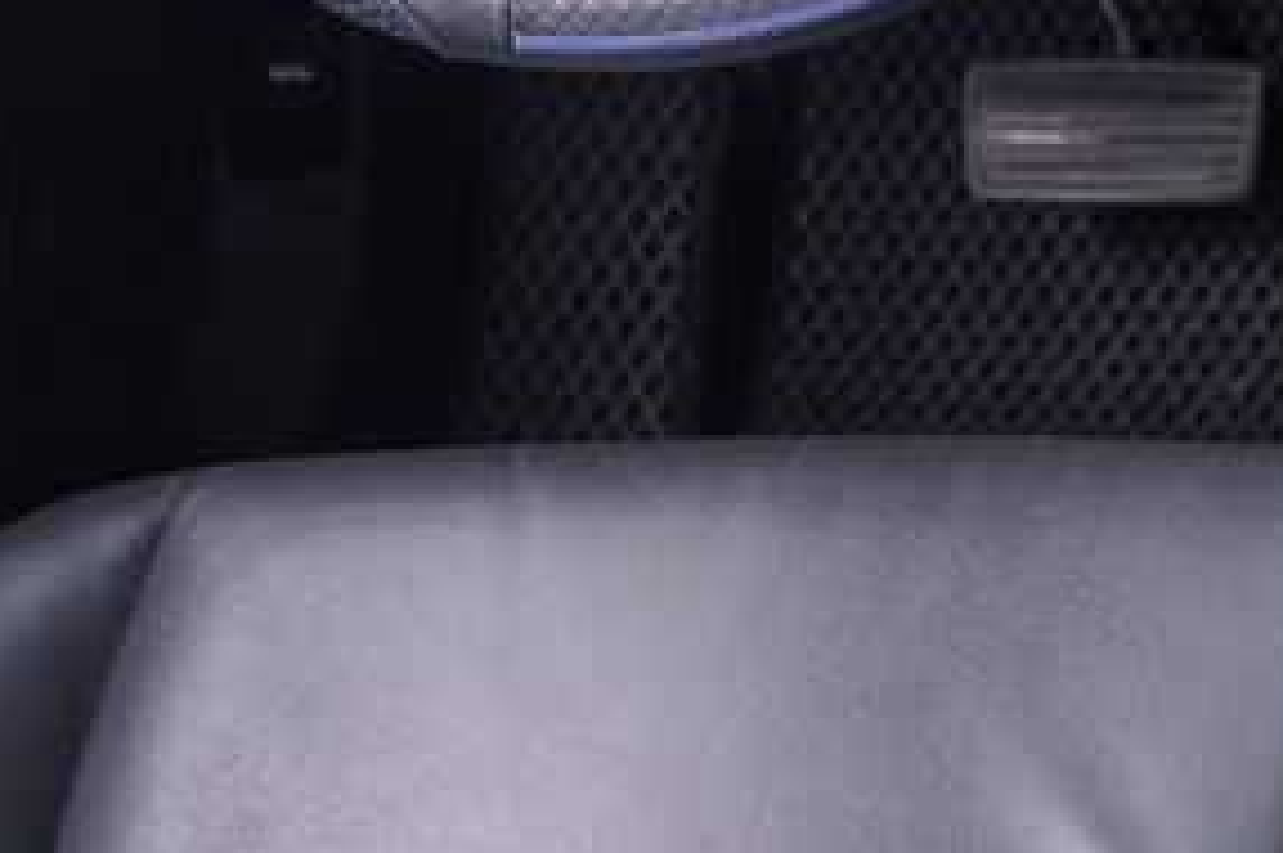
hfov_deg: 17.6
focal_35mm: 104
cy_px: -442
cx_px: 1920
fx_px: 3702
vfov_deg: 12.5
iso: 320
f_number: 3.5
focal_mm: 29
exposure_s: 1/30
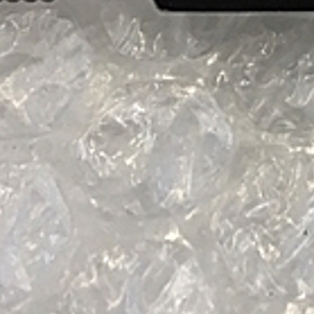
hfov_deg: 13.7
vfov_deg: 14.3
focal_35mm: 118
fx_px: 1211
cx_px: 506
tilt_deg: -68.0
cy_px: -72
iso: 25
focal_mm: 4.15
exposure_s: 1/30
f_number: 2.2
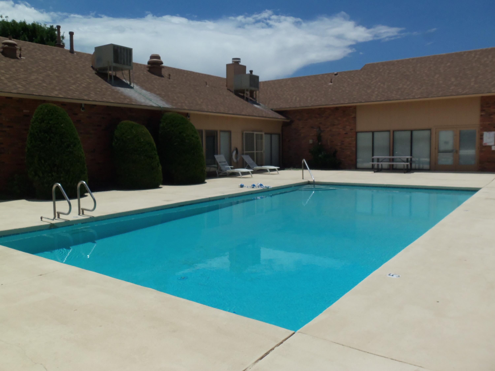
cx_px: 248
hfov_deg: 61.7
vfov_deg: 48.2
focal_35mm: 29
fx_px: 415
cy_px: 186
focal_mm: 5.2
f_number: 8.6
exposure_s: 1/640
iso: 80
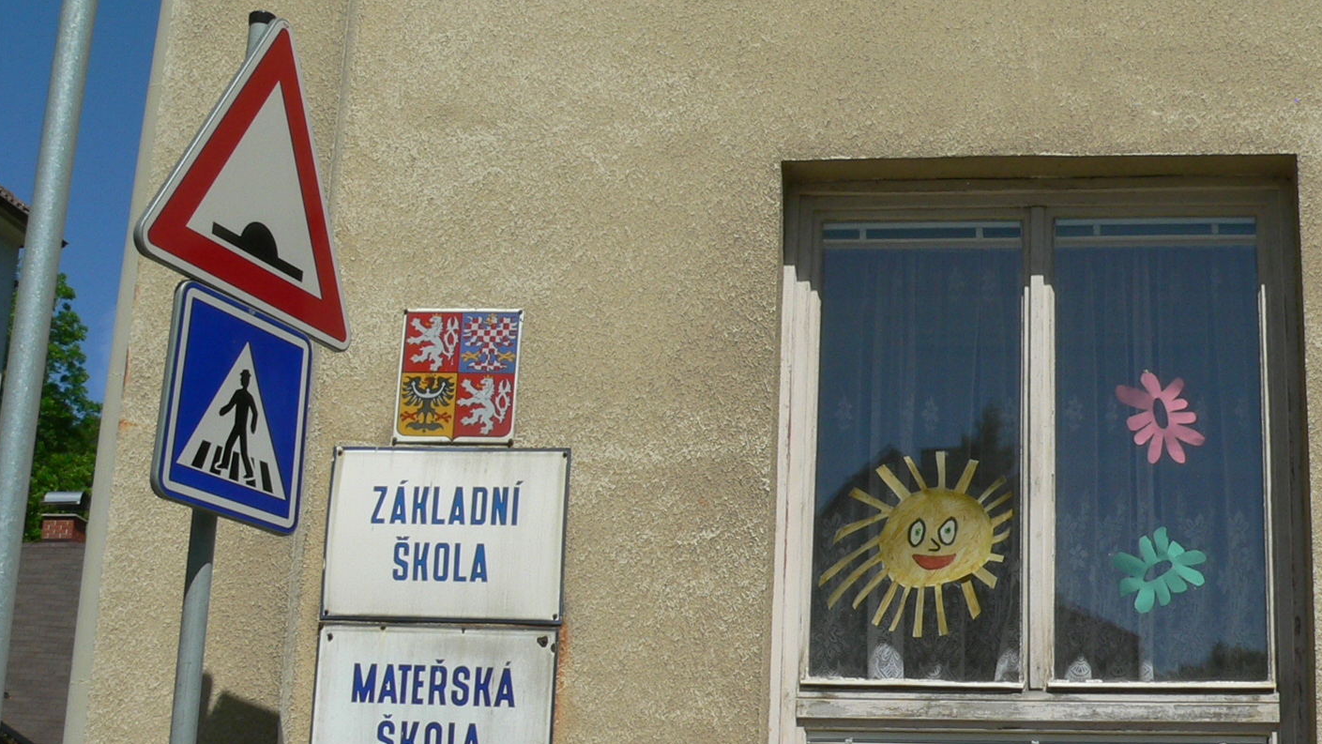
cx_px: 814
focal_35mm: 57
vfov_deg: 21.1
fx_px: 1998
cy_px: 433
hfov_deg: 36.4
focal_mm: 6
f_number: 5.6
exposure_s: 1/800
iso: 80
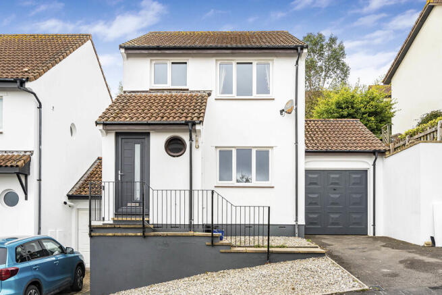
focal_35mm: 30
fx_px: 368
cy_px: 148
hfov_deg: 61.9
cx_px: 221
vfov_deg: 43.6
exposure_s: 1/640
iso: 1000
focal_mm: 30
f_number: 8
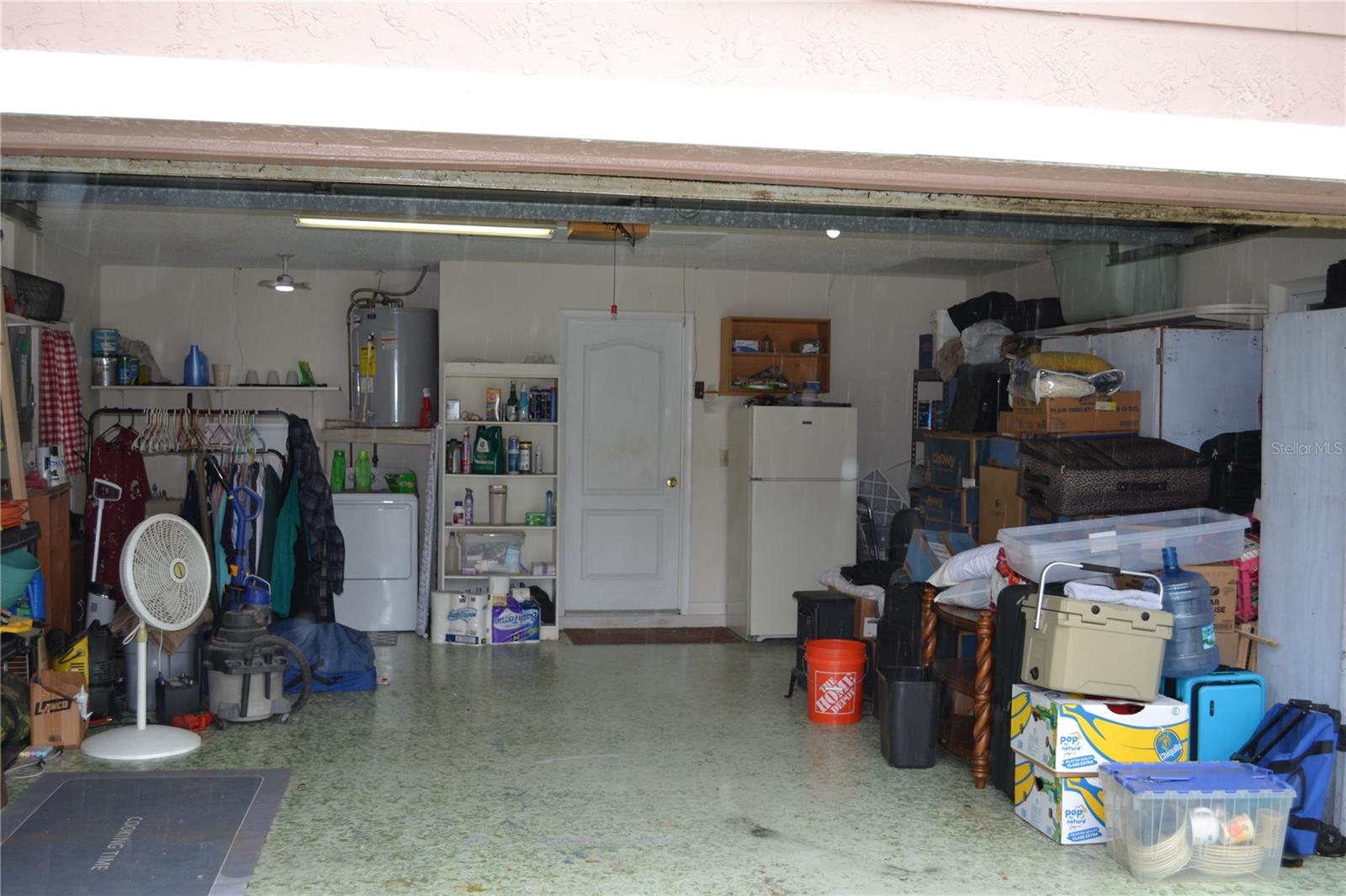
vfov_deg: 36.9
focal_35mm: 36
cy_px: 448
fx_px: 1346
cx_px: 673
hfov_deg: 53.1
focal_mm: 24
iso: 125
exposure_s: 1/125
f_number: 4
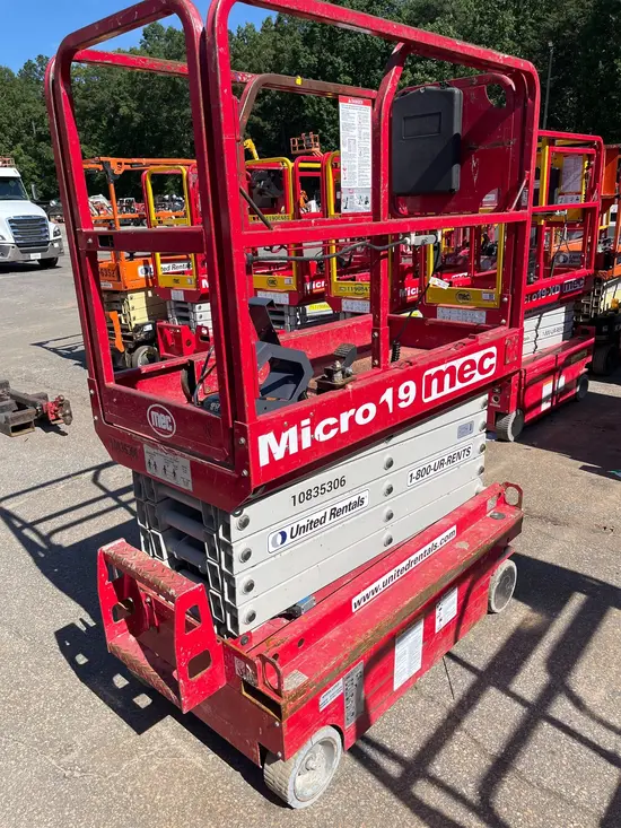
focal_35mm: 26
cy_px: 414
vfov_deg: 67.3
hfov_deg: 53.1
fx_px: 622
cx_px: 310
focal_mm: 5.1
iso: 50
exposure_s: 1/3876
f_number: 1.6
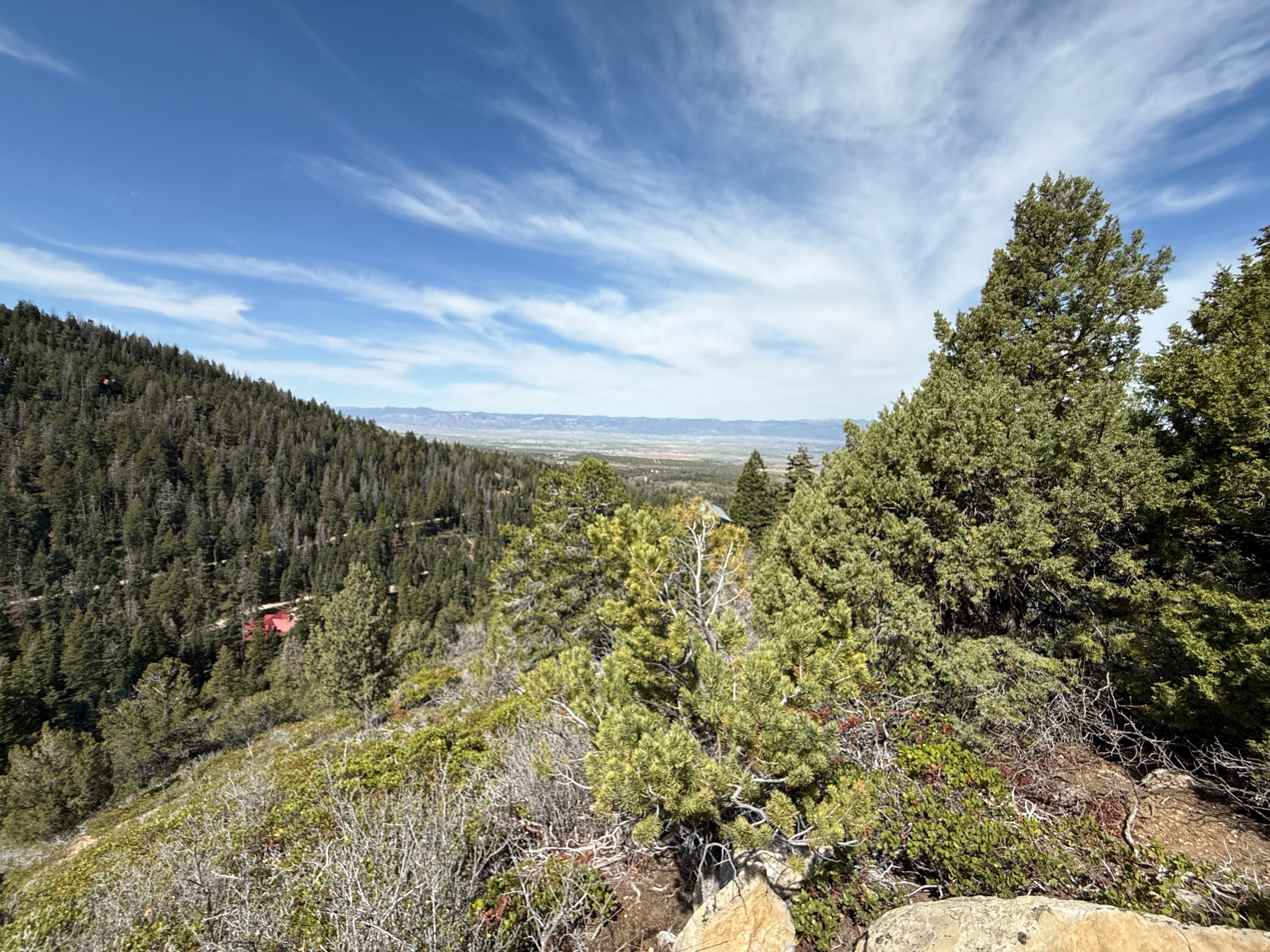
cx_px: 635
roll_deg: -1.3
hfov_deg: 102.1
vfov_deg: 85.7
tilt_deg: -5.4
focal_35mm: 14
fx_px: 514
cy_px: 476
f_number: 2.2
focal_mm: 2.22
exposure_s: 1/2092
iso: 50
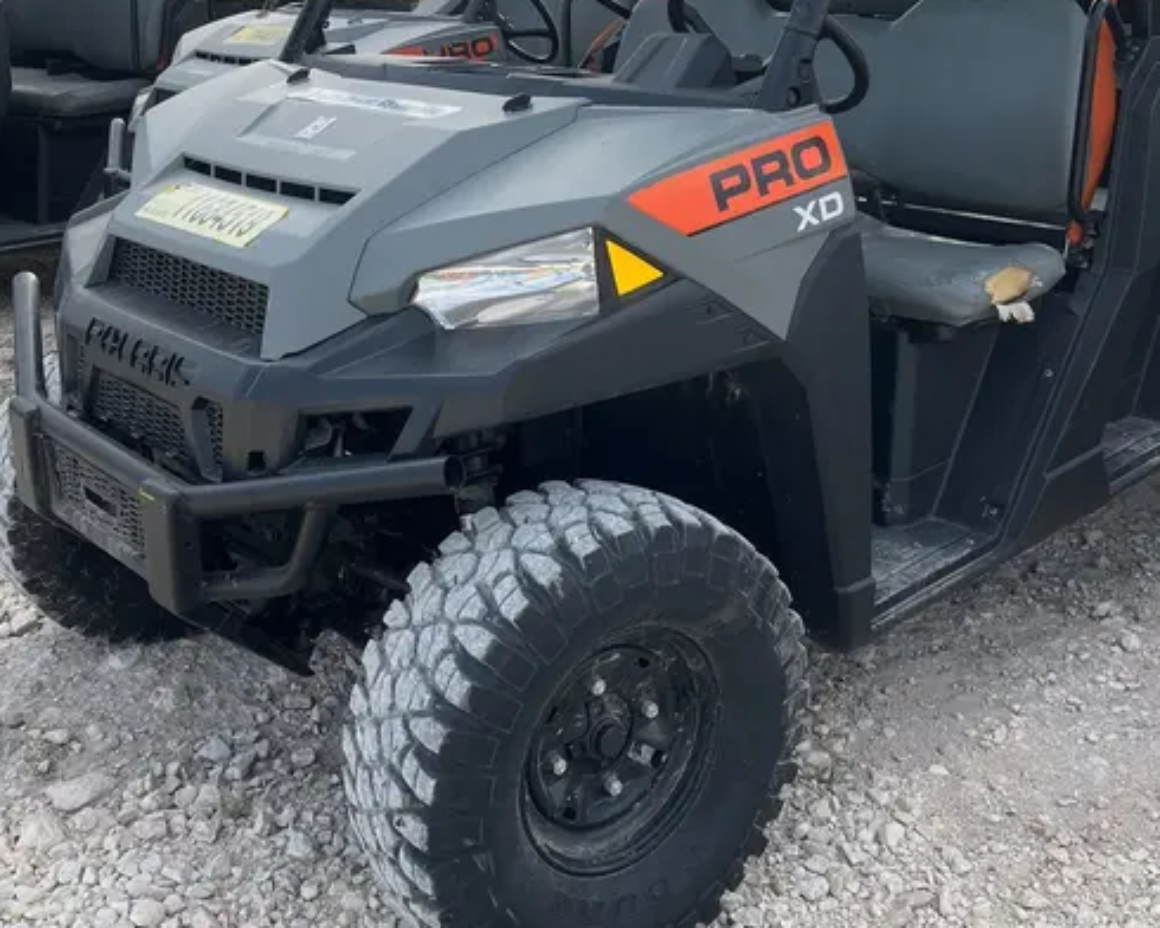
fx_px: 1305
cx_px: 618
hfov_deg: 47.9
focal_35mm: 38
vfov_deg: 38.3
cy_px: 245
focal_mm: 5.1
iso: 50
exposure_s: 1/1832
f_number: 1.6
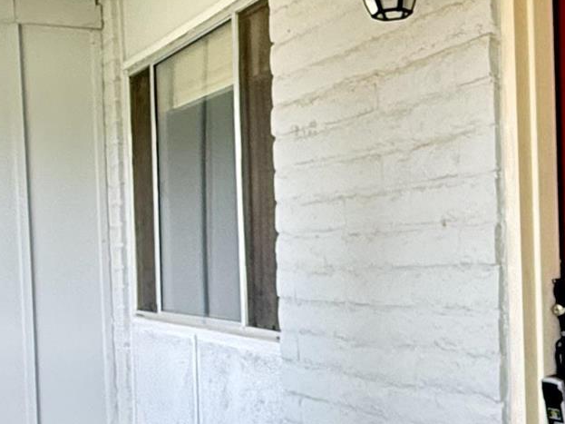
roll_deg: +1.1
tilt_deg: -0.6
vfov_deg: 21.2
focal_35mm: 69
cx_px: 486
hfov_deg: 27.4
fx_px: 1126
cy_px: 295
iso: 250
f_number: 2.2
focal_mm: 2.22
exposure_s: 1/99
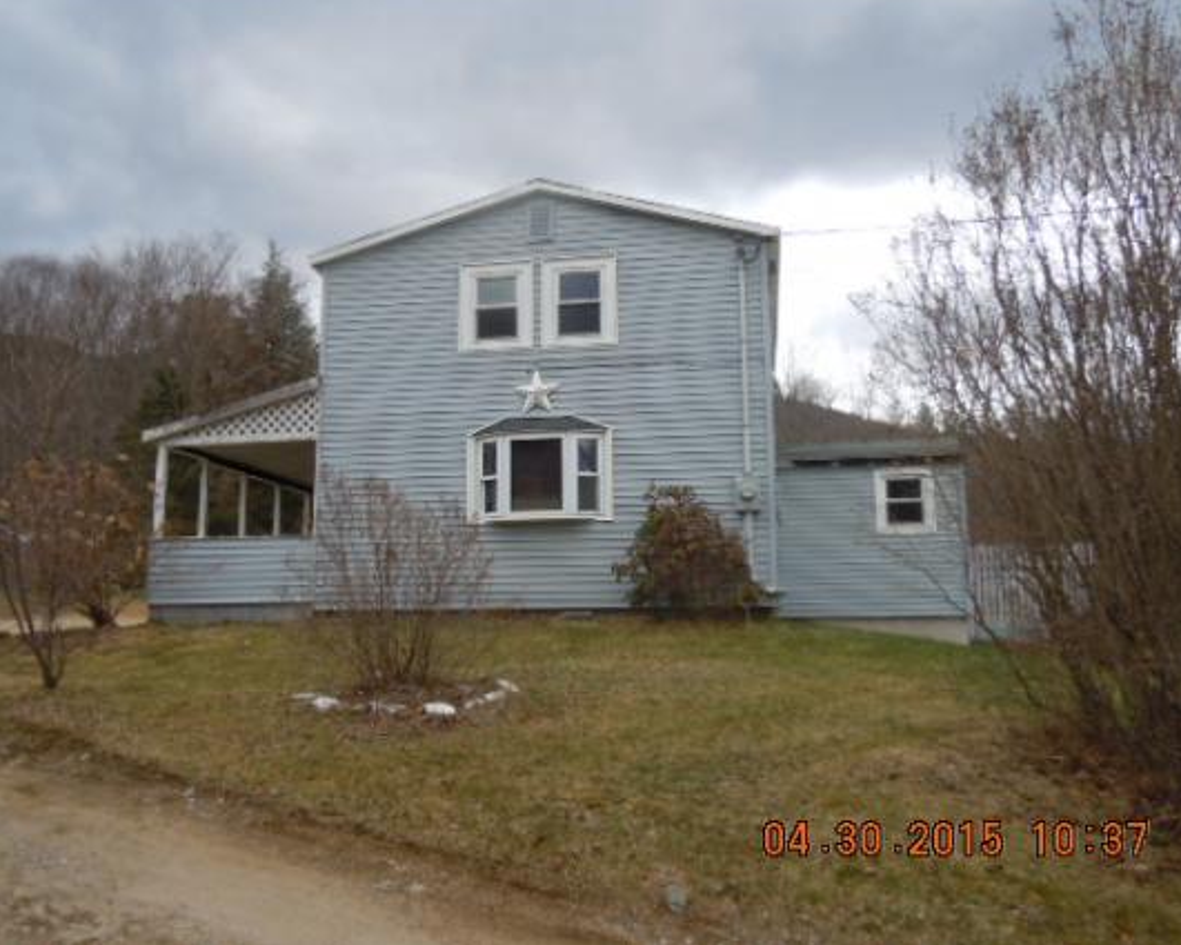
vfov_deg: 45.8
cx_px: 569
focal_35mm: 32
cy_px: 465
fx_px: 1119
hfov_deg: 55.6
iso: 100
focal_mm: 5.4
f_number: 3.5
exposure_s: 1/500
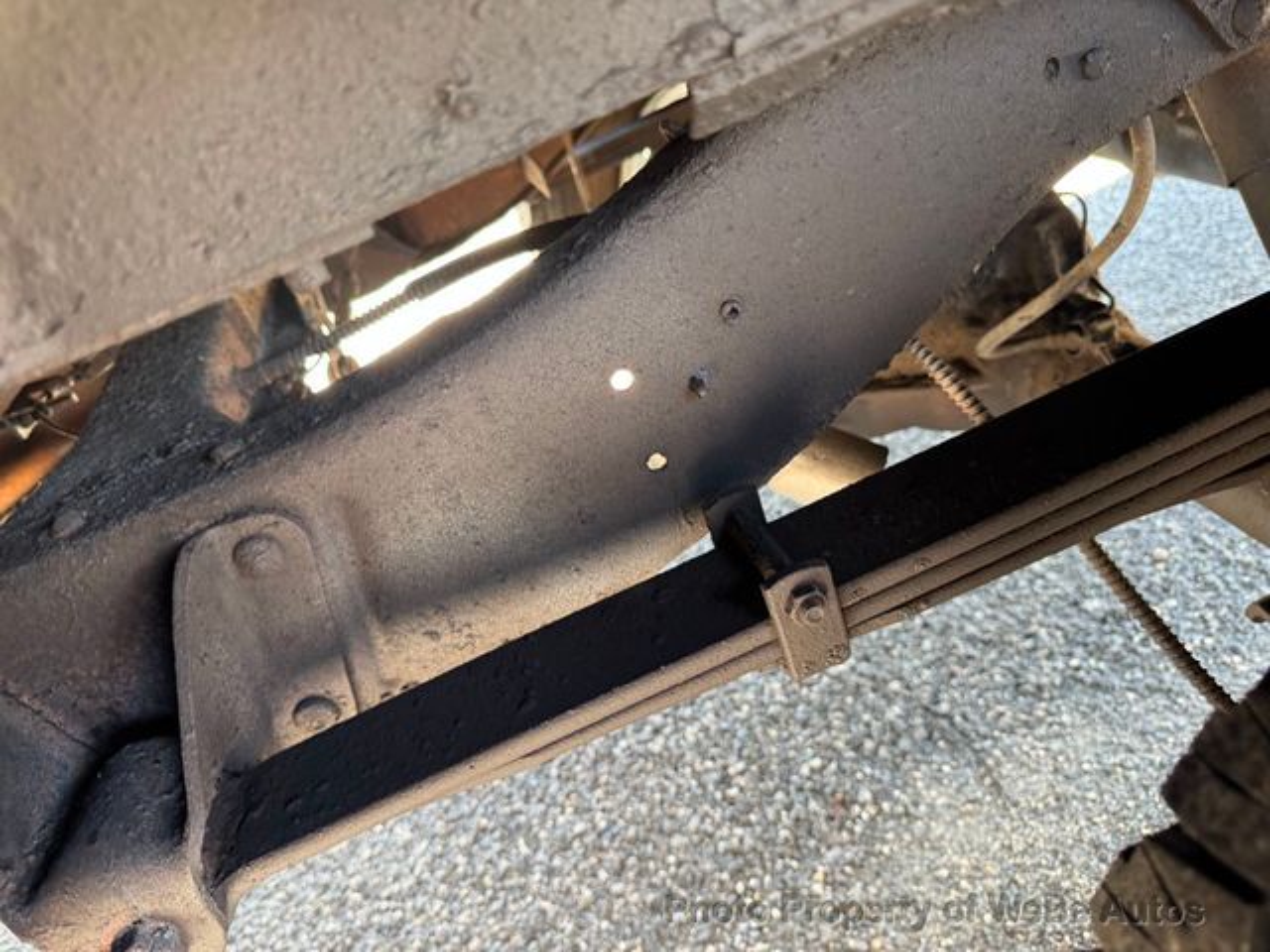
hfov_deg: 71.6
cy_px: 476
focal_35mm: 24
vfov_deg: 56.8
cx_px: 635
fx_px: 881
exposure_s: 1/64
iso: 200
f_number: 1.78
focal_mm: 6.76
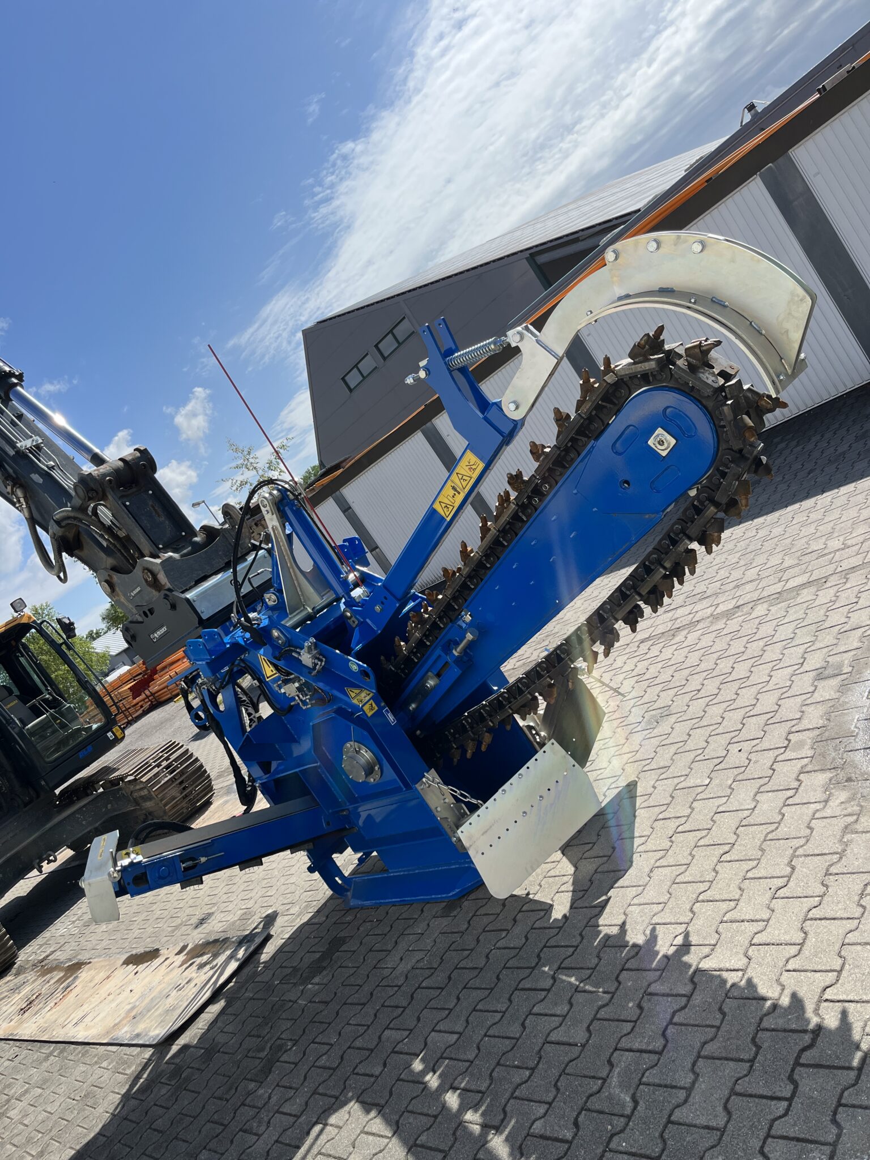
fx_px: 871
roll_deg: +33.8
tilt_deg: -6.7
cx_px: 435
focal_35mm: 26
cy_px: 580
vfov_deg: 67.3
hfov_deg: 53.1
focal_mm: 5.1
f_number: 1.6
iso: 50
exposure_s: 1/4484
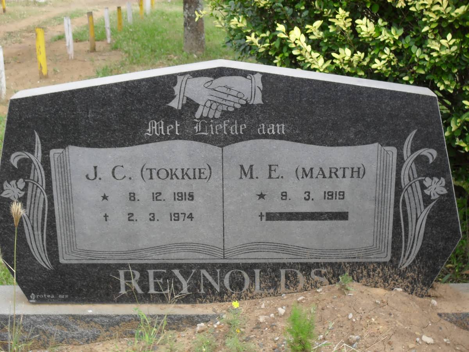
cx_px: 234
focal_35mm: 57
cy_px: 176
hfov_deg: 33.8
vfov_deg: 25.7
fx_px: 772
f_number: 4.3
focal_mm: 10.1
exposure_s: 1/180
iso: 100
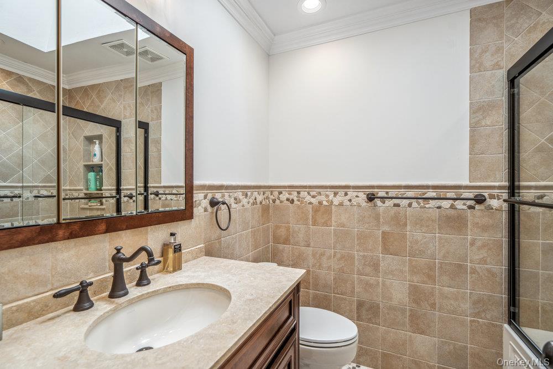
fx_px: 246
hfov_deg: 96.7
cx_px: 276
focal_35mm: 16
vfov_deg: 73.8
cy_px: 184
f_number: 5
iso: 125
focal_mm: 16
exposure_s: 1/80
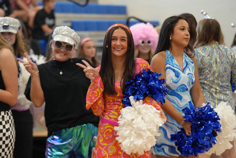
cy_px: 79
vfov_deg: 10.1
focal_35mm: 136
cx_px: 118
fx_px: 892
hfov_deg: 15.1
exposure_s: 1/160
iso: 1600
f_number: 4
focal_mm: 135
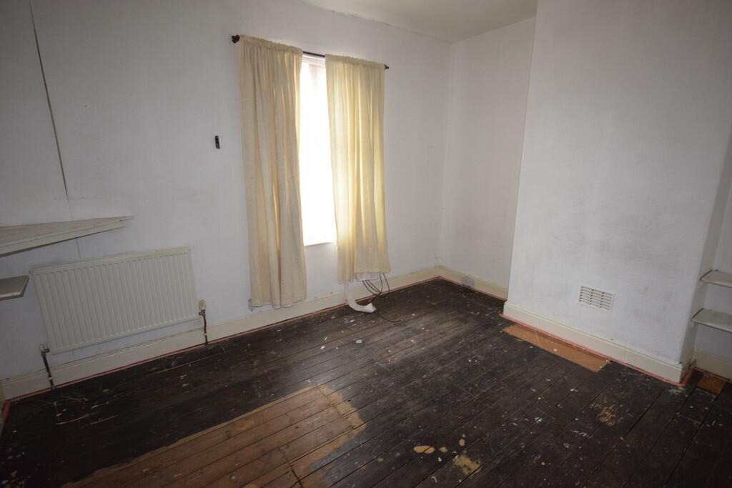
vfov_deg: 69.7
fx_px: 351
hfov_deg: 92.4
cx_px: 366
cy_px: 244
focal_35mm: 17
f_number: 4.2
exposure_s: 1/60
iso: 900
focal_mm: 11.5
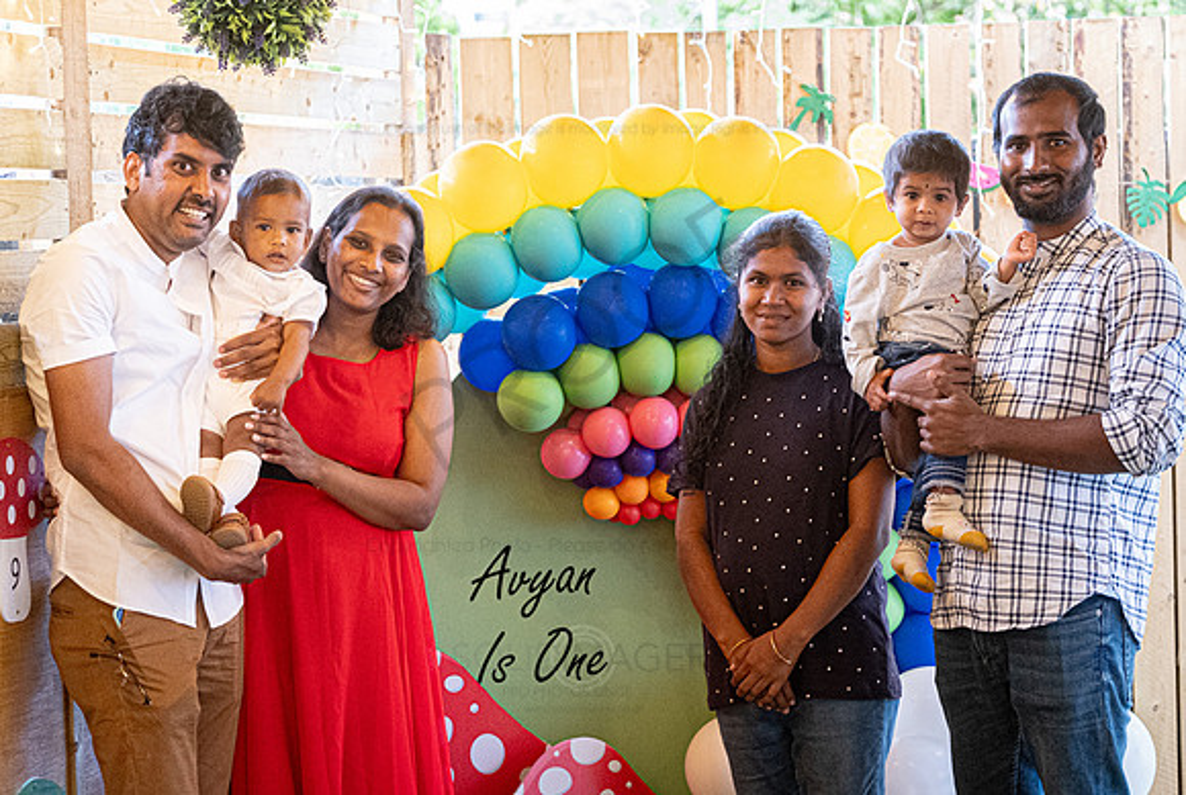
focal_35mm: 91
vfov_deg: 15.1
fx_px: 2993
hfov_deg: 22.4
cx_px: 623
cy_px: 356
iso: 3200
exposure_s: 1/60
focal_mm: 50
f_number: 2.8
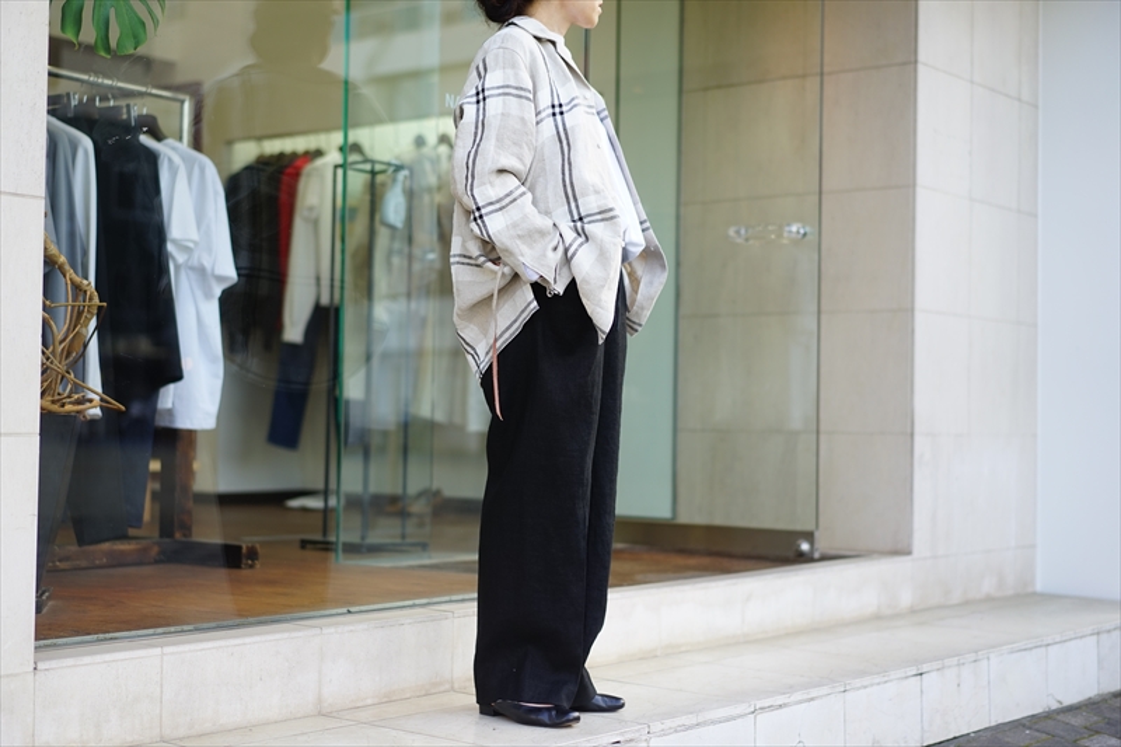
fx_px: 1712
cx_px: 560
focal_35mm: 55
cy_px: 374
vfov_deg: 24.6
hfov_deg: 36.3
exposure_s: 1/250
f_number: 2
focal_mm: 55
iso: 100
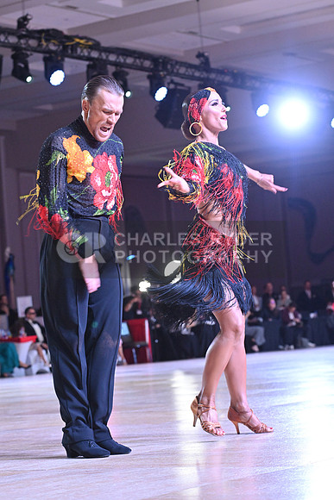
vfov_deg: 20.0
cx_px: 167
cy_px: 250
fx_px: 1419
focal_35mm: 102
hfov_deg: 13.4
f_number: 5.6
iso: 4000
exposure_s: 1/400
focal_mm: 102
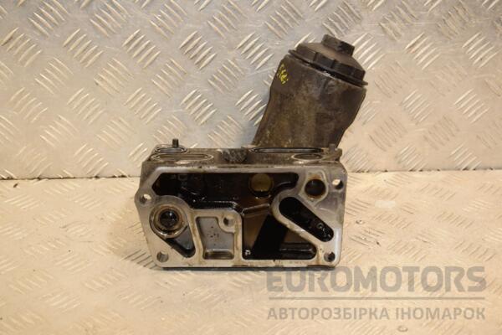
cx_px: 251
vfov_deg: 22.6
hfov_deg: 33.4
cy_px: 168
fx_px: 837
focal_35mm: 60
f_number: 6.3
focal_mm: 40
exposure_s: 1/200
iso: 800
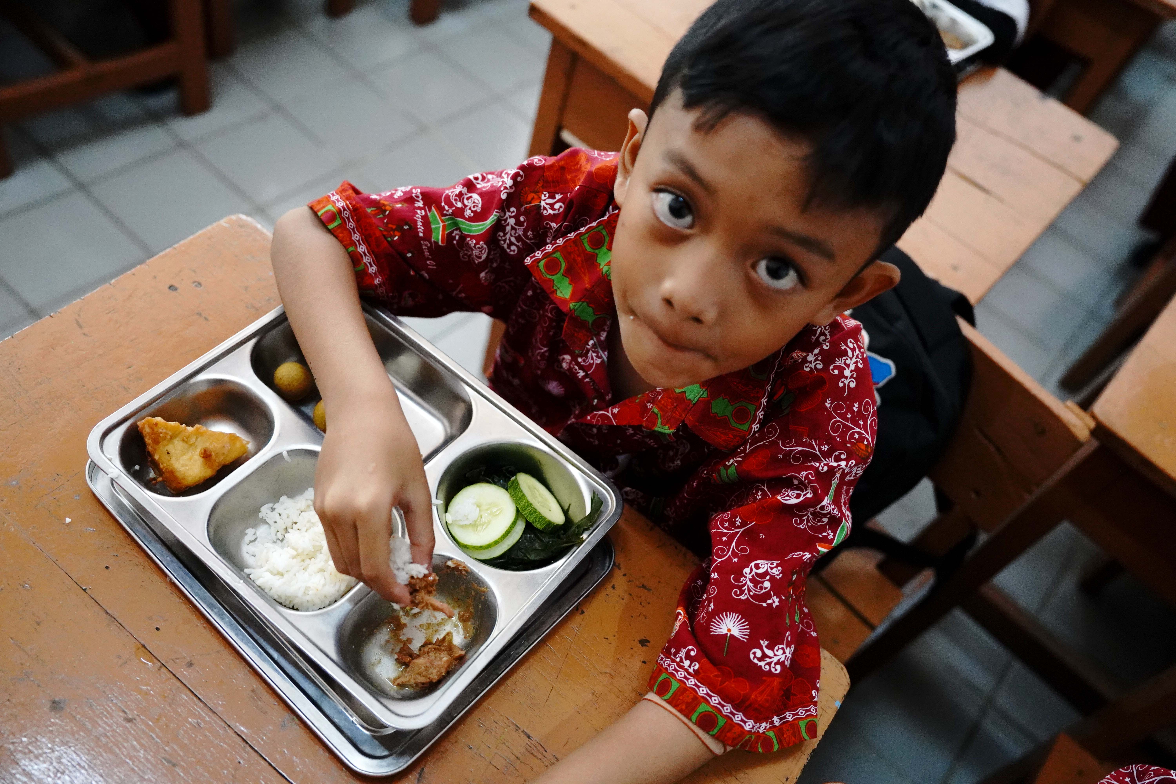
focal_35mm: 30
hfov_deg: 61.9
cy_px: 392
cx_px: 588
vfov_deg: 43.6
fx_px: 980
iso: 10000
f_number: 2.8
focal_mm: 30
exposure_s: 1/320
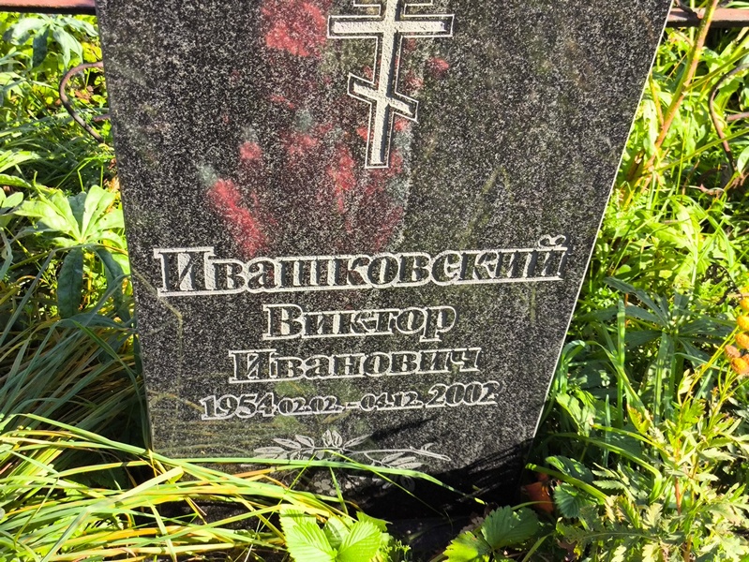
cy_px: 281
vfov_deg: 29.1
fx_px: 1082
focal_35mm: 50
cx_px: 374
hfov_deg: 38.2
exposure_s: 1/364
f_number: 1.7
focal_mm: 4.71
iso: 50
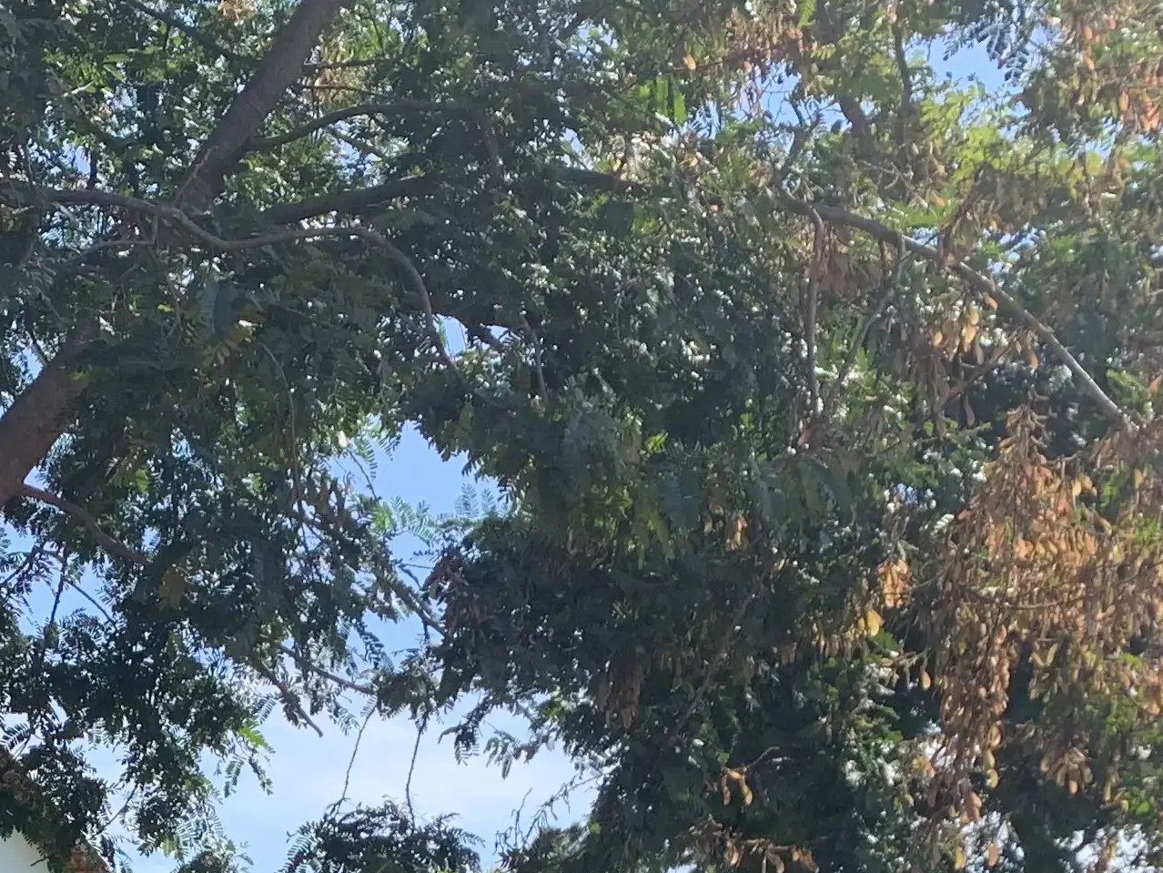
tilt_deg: -1.4
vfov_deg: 16.4
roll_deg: -1.8
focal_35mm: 82
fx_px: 2755
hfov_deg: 23.0
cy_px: 1315
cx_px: 33
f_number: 1.8
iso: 25
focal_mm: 4.25
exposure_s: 1/620
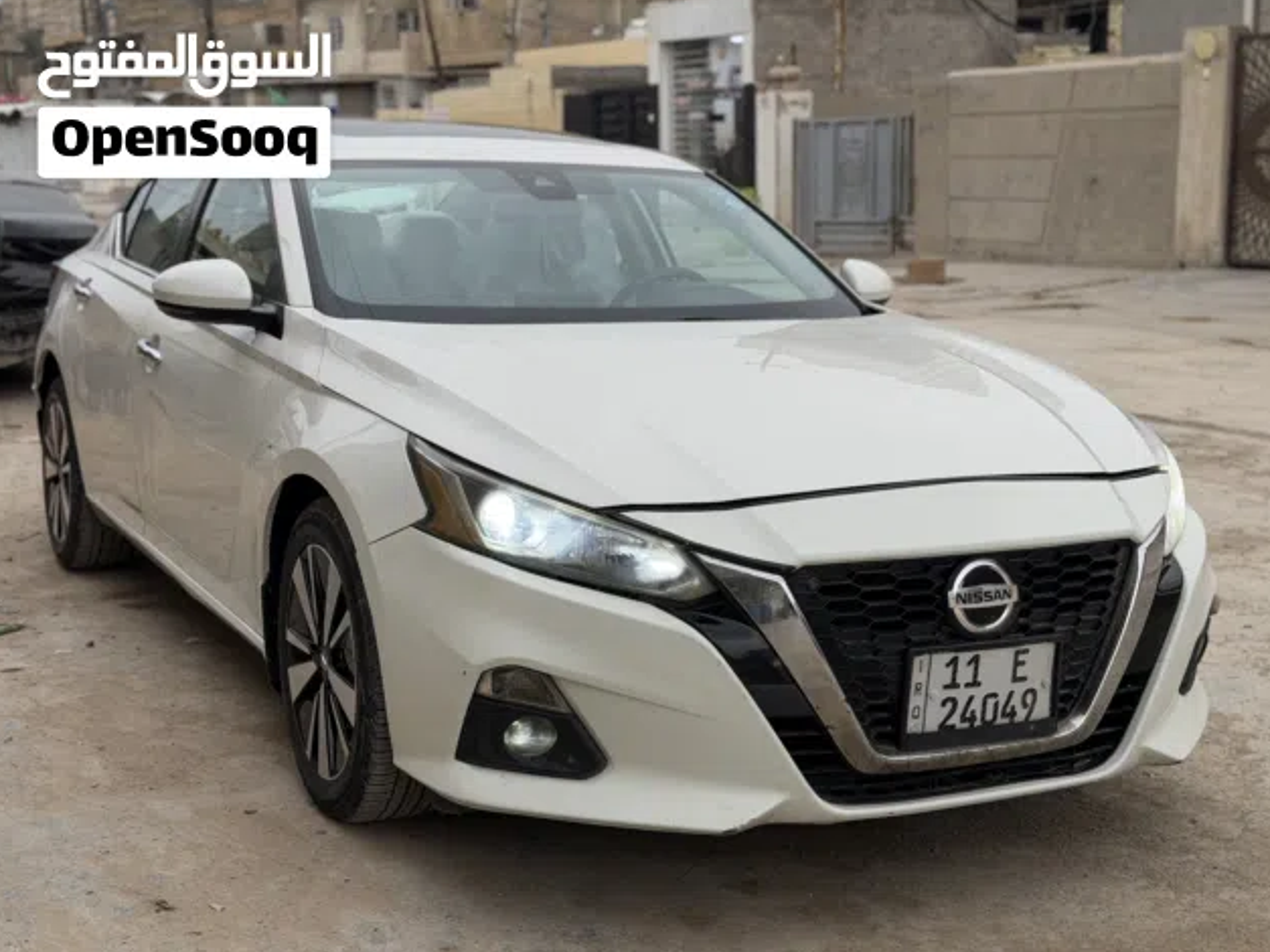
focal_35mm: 49
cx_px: 636
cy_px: 470
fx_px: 1797
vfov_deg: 29.7
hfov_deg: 38.9
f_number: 1.78
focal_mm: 6.76
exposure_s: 1/432
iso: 64
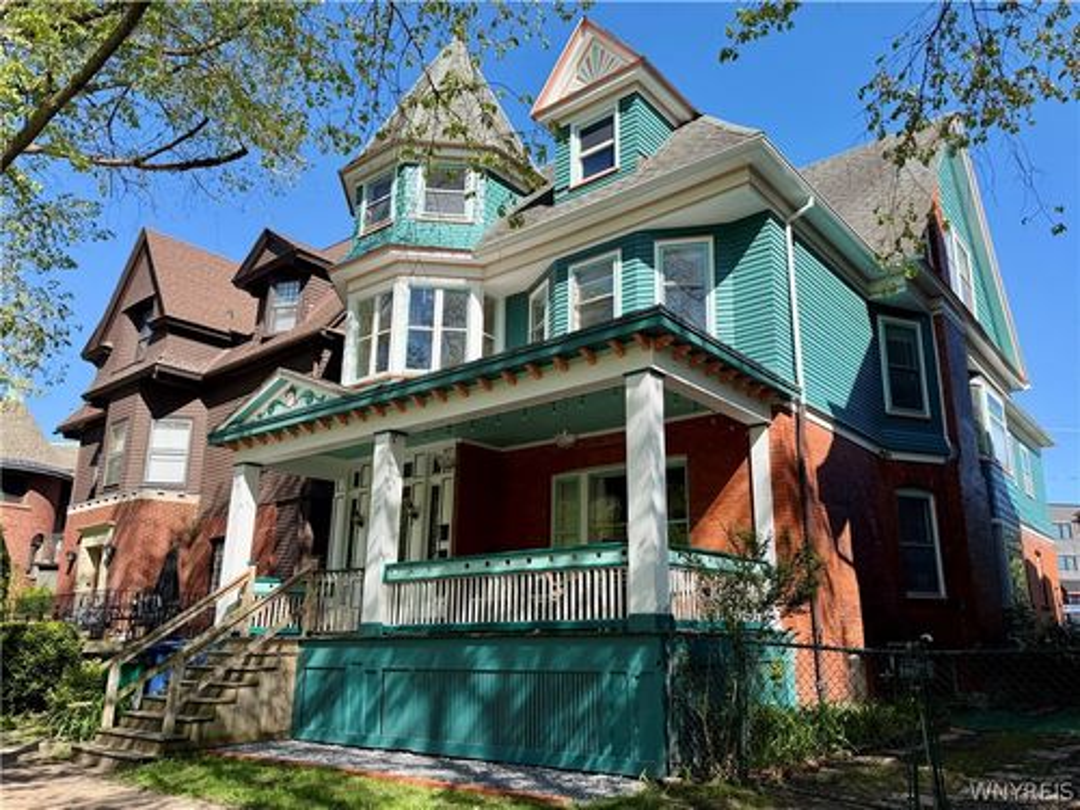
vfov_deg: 56.8
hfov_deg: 71.6
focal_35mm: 24
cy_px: 405
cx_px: 540
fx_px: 749
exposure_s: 1/2053
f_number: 1.78
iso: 80
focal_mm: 6.76
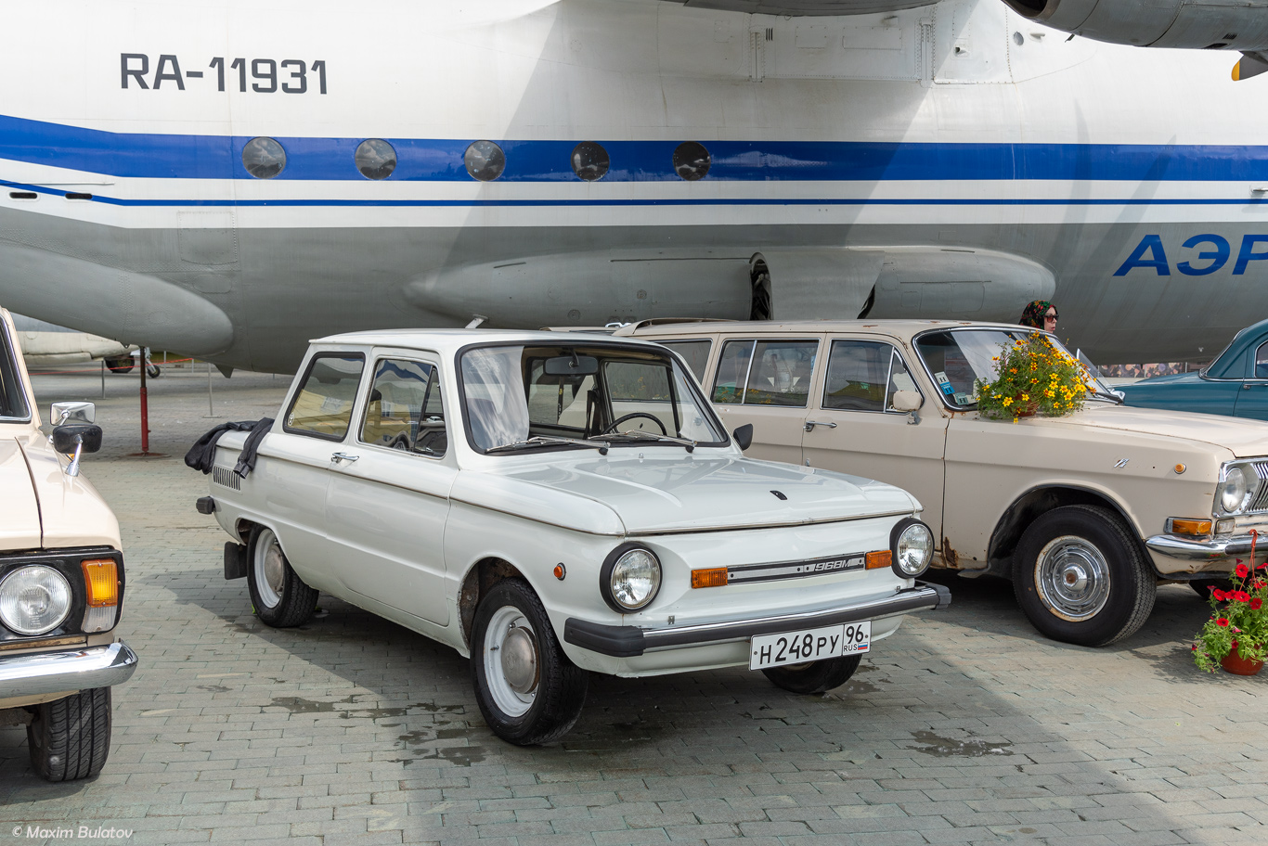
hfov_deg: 58.7
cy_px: 423
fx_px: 1128
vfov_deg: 41.2
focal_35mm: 32
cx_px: 634
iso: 200
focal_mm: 32
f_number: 7.1
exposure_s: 1/800
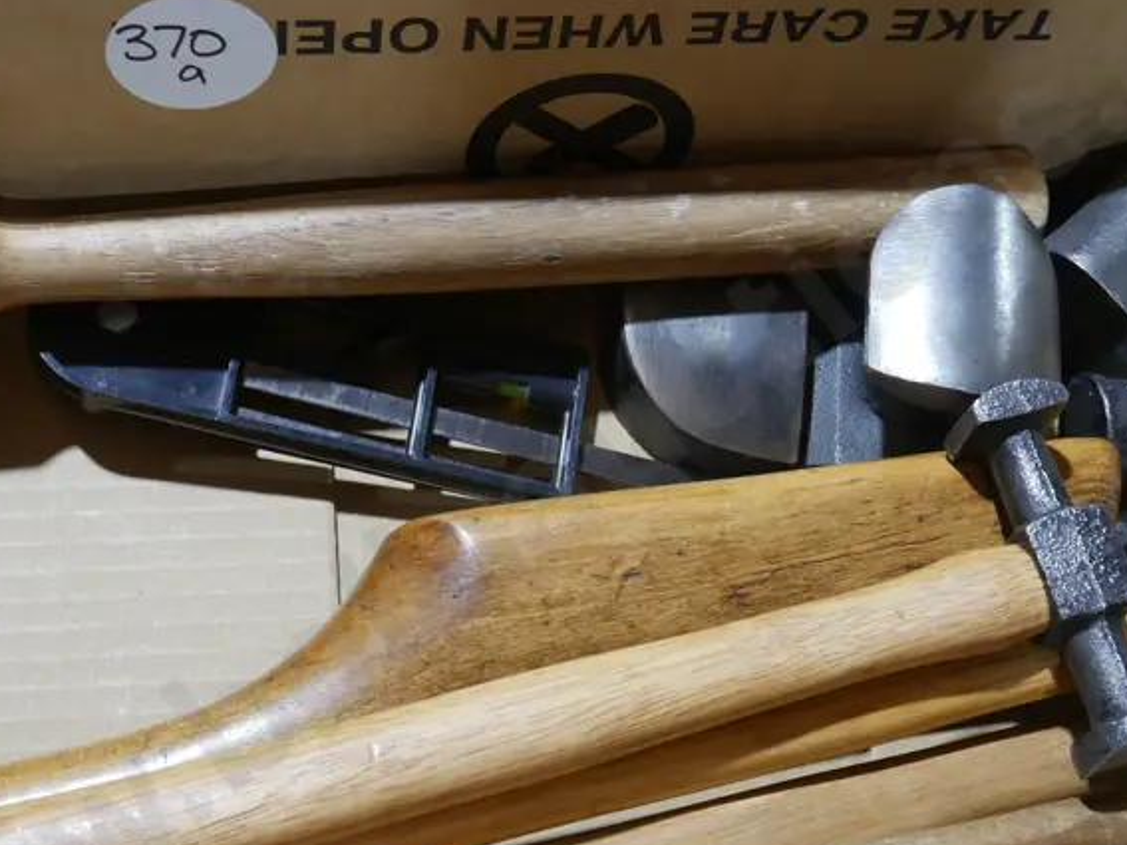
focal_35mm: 65
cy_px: 429
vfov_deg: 22.6
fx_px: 2116
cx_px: 644
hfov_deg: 29.8
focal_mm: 18
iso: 500
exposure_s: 1/60
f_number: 4
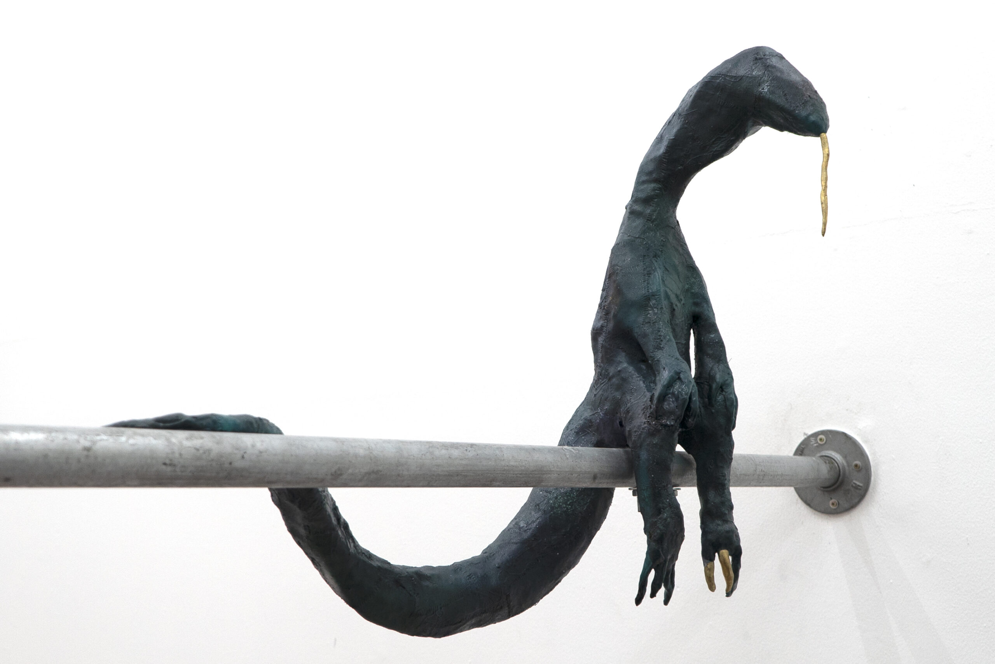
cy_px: 332
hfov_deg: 46.4
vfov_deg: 31.9
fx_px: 1161
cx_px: 498
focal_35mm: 42
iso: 320
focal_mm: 28
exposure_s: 1/60
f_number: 4
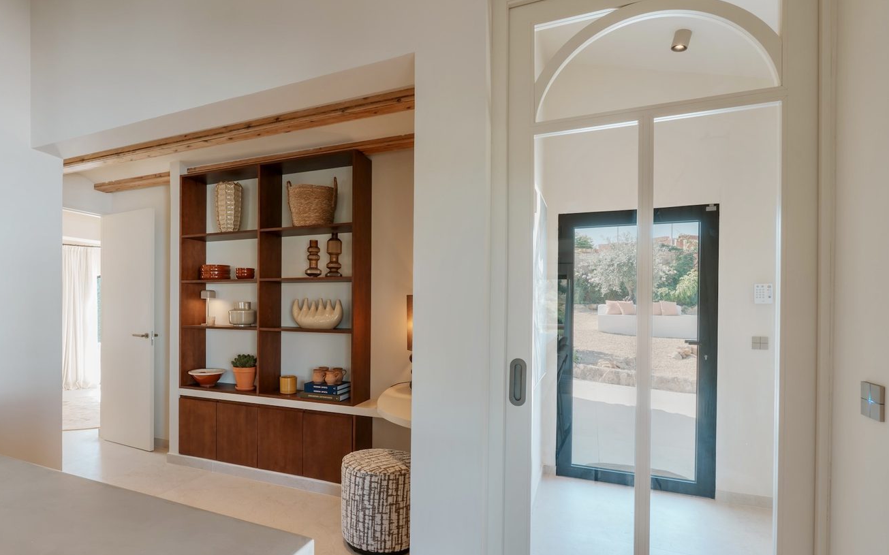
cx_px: 364
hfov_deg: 82.5
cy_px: 307
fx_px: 500
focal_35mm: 21
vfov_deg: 58.0
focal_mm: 16.5
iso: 64
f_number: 13
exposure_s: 1/50
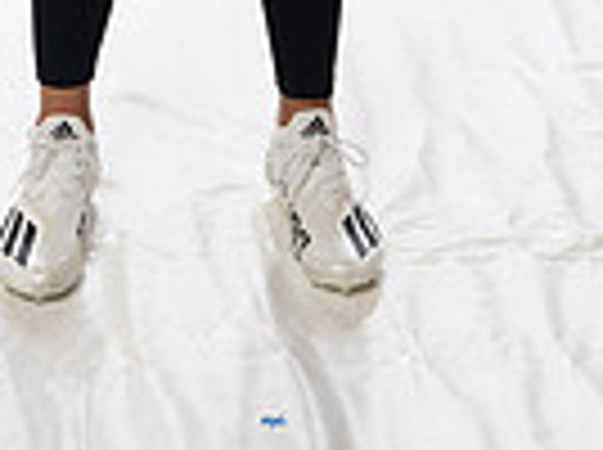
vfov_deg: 9.9
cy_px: -500
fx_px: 2365
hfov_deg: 14.5
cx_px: 284
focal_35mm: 136
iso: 400
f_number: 4
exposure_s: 1/250
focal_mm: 42
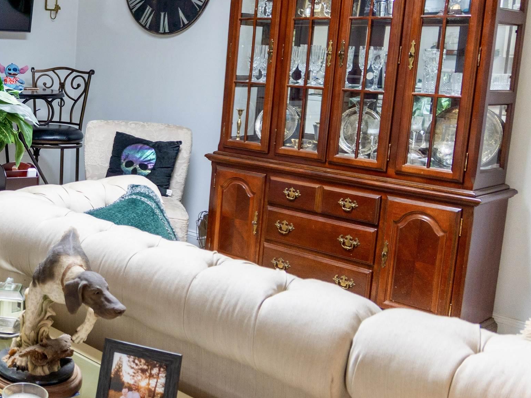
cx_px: 3
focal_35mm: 46
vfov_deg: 31.4
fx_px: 706
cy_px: 151
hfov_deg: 37.0
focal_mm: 16
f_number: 3.5
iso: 250
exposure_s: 1/30
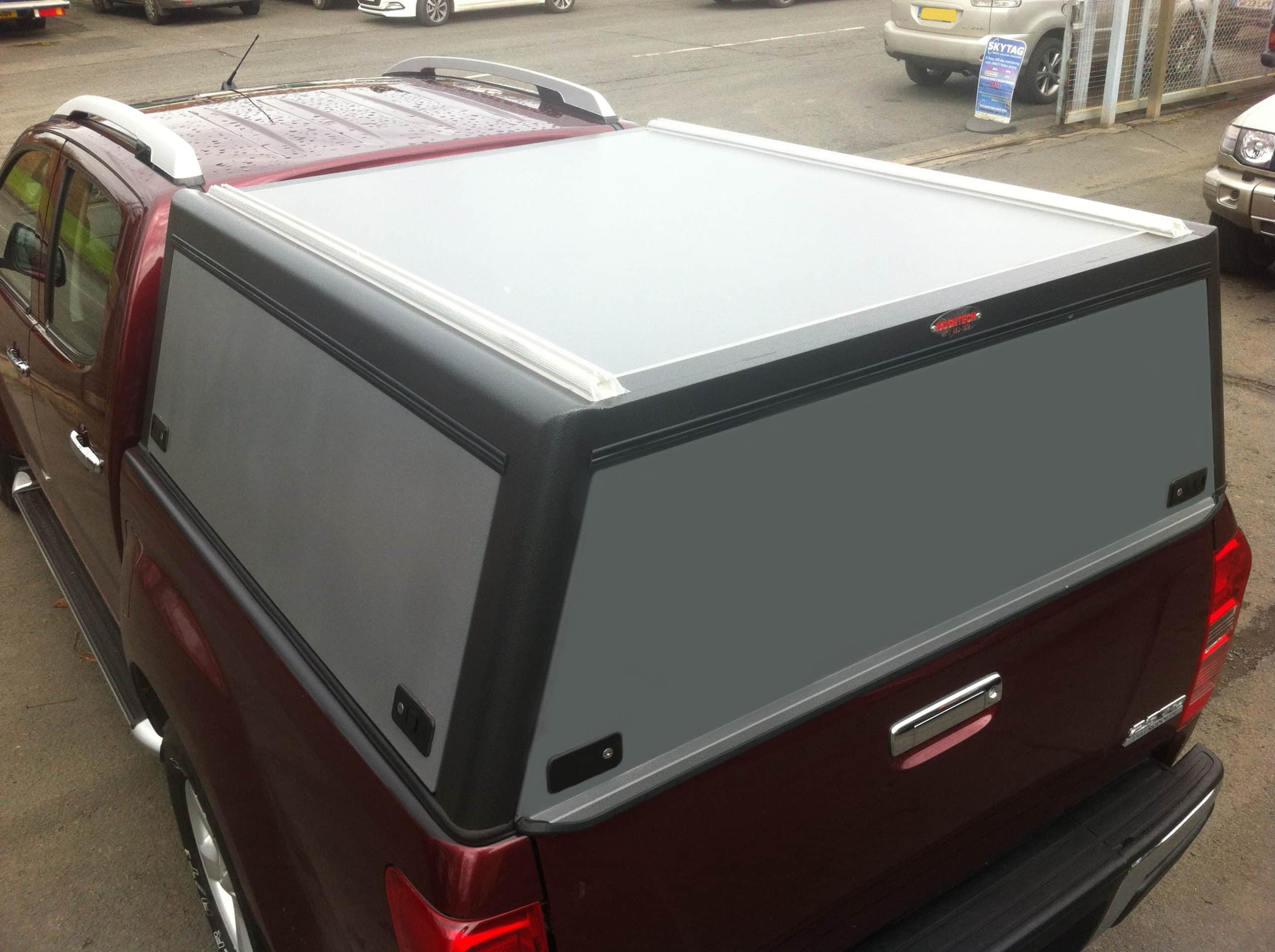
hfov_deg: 52.7
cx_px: 638
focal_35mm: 35
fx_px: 1287
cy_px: 476
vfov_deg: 40.6
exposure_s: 1/450
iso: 80
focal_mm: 3.85
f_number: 2.8
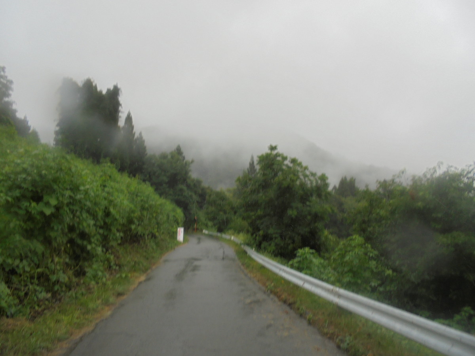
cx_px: 238
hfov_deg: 67.3
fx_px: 357
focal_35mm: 26
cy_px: 178
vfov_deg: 53.1
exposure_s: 1/250
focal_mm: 4.6
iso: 100
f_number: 3.5
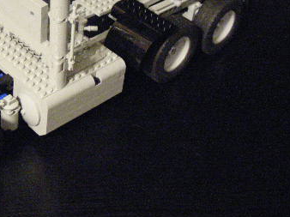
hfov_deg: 26.4
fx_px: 603
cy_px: 55
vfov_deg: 20.3
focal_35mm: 72
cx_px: 46
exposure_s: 1/4.4
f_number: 3.5
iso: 800
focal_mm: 6.3
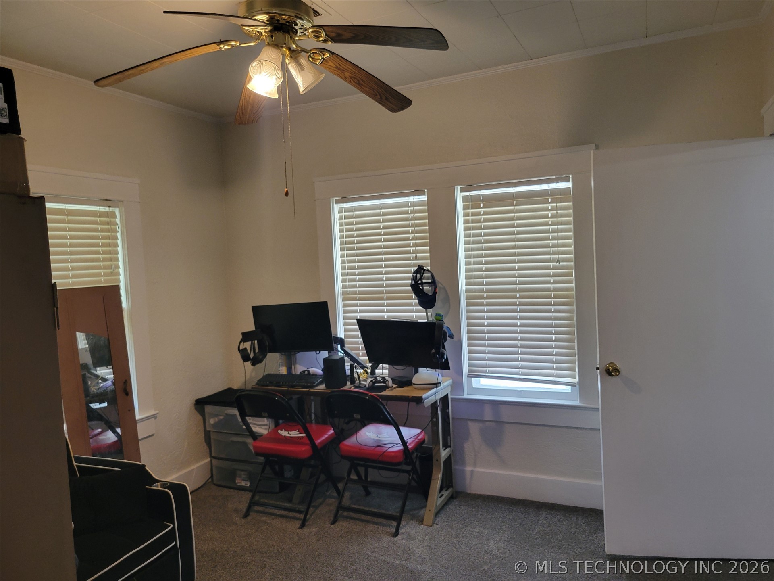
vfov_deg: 53.1
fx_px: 581
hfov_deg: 67.3
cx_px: 387
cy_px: 290
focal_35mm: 26
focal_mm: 5.4
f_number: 1.8
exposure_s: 1/60
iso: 200
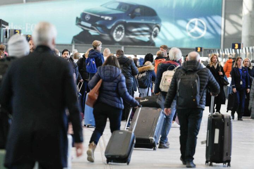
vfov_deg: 6.6
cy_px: 84
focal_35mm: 208
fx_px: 1467
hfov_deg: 9.9
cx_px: 127
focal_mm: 139
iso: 1600
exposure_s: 1/320
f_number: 2.8
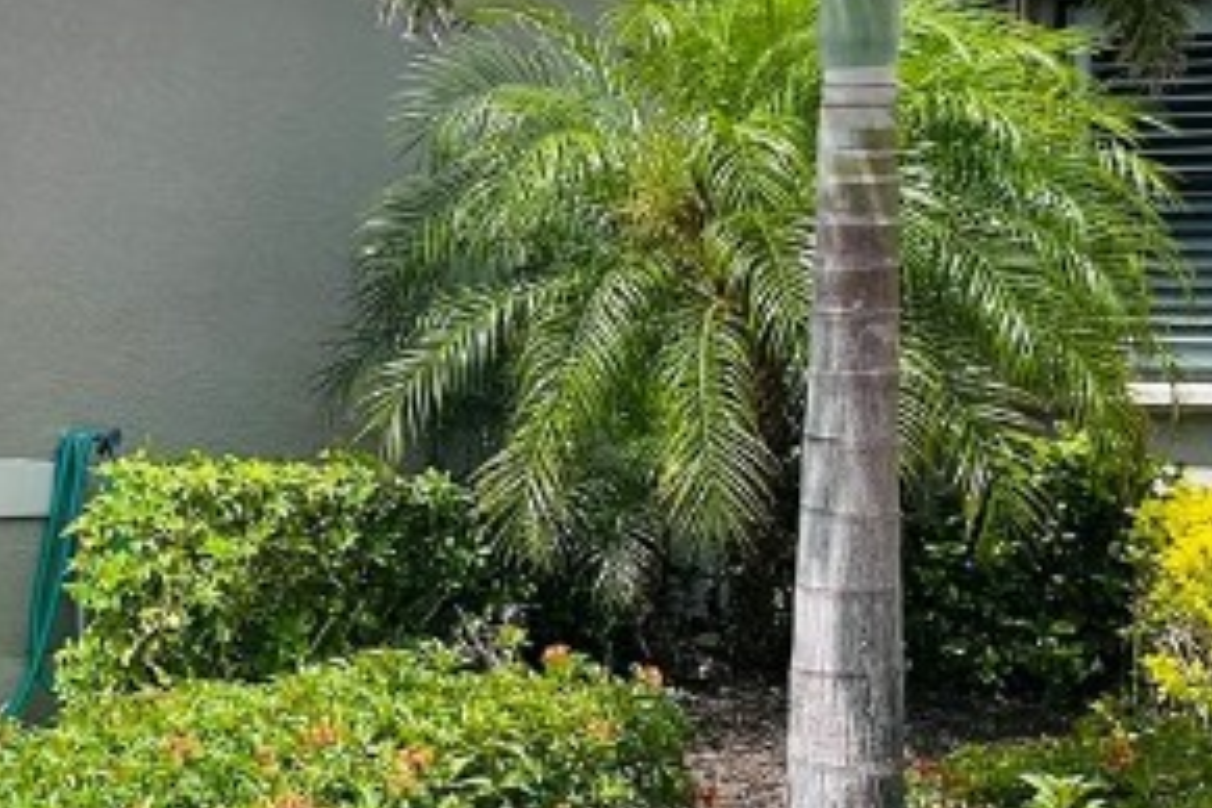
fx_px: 3198
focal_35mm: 95
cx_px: 450
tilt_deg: -0.8
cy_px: 371
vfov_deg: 14.4
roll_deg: -0.7
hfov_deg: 21.4
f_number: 1.5
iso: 50
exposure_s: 1/4630
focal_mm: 5.7
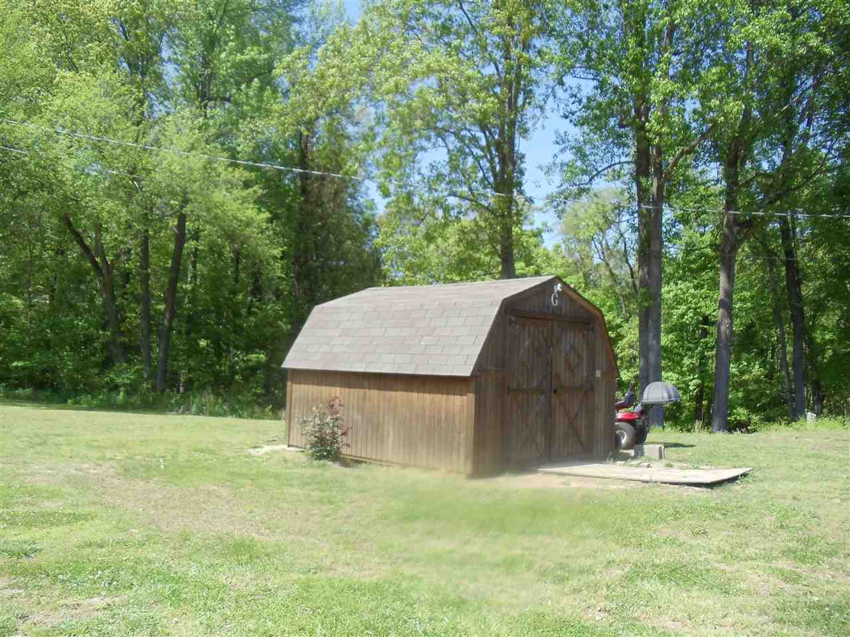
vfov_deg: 32.9
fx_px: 1080
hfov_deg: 42.9
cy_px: 318
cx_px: 425
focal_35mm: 44
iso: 80
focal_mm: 6
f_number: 3.5
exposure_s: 1/400
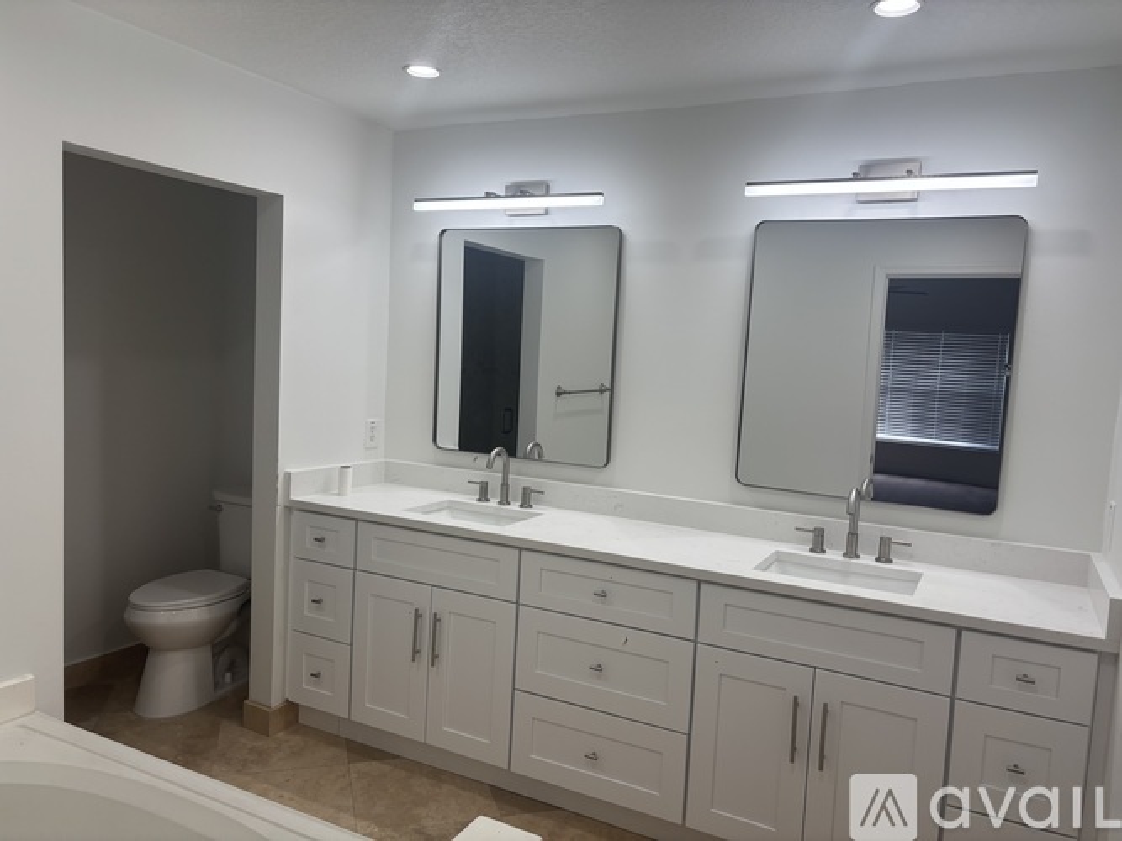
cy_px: 420
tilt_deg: -6.2
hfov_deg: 67.3
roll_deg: -3.4
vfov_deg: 53.0
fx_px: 843
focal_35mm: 26
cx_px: 561
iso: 32
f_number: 1.6
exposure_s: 1/130
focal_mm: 5.96
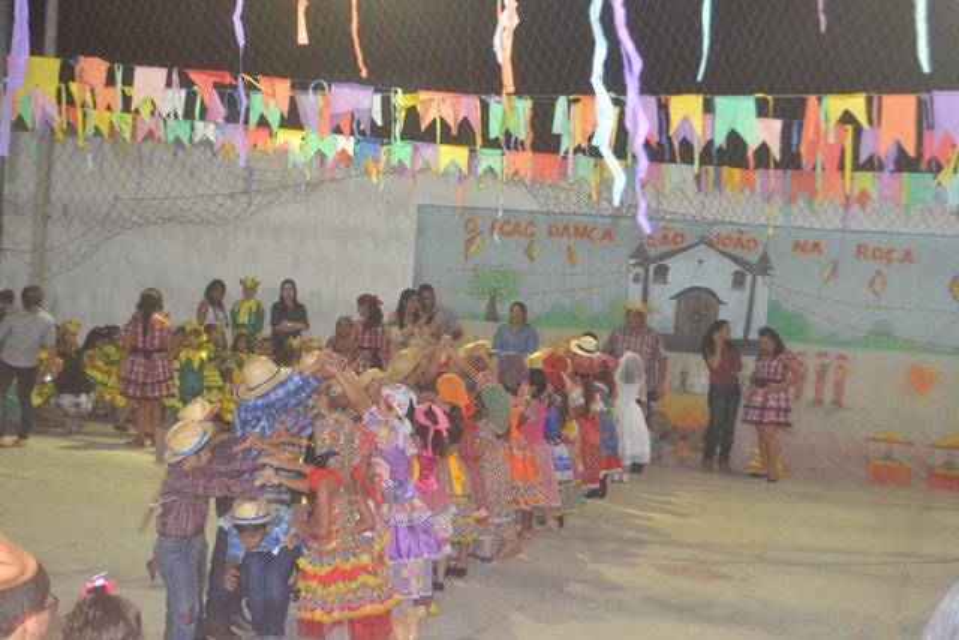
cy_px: 320
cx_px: 480
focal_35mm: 54
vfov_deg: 25.1
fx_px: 1439
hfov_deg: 36.9
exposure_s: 1/60
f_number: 5
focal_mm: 36
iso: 3200
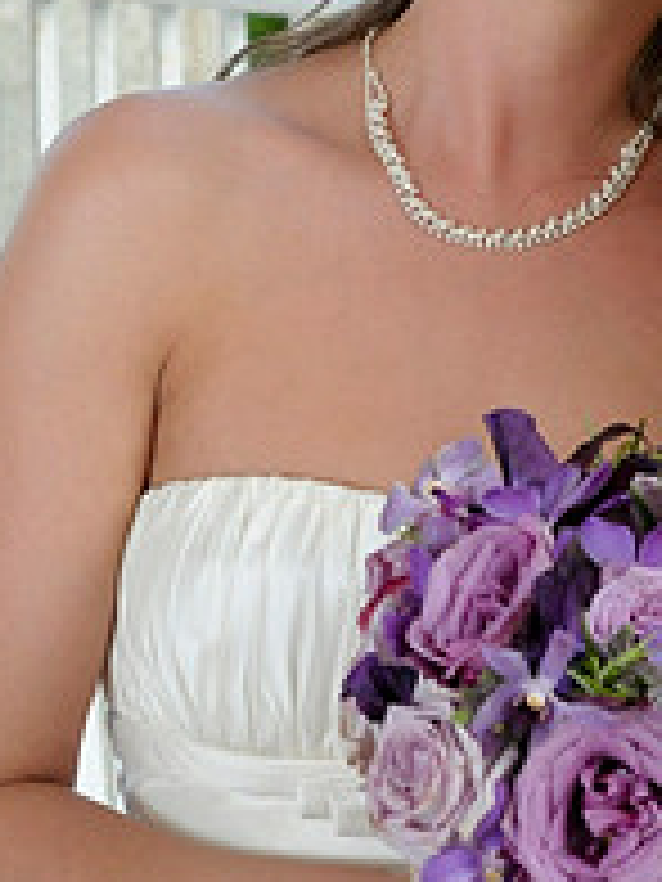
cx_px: 435
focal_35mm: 281
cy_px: 50
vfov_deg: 7.0
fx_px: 7168
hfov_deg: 5.3
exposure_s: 1/125
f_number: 7.1
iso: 800
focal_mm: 85
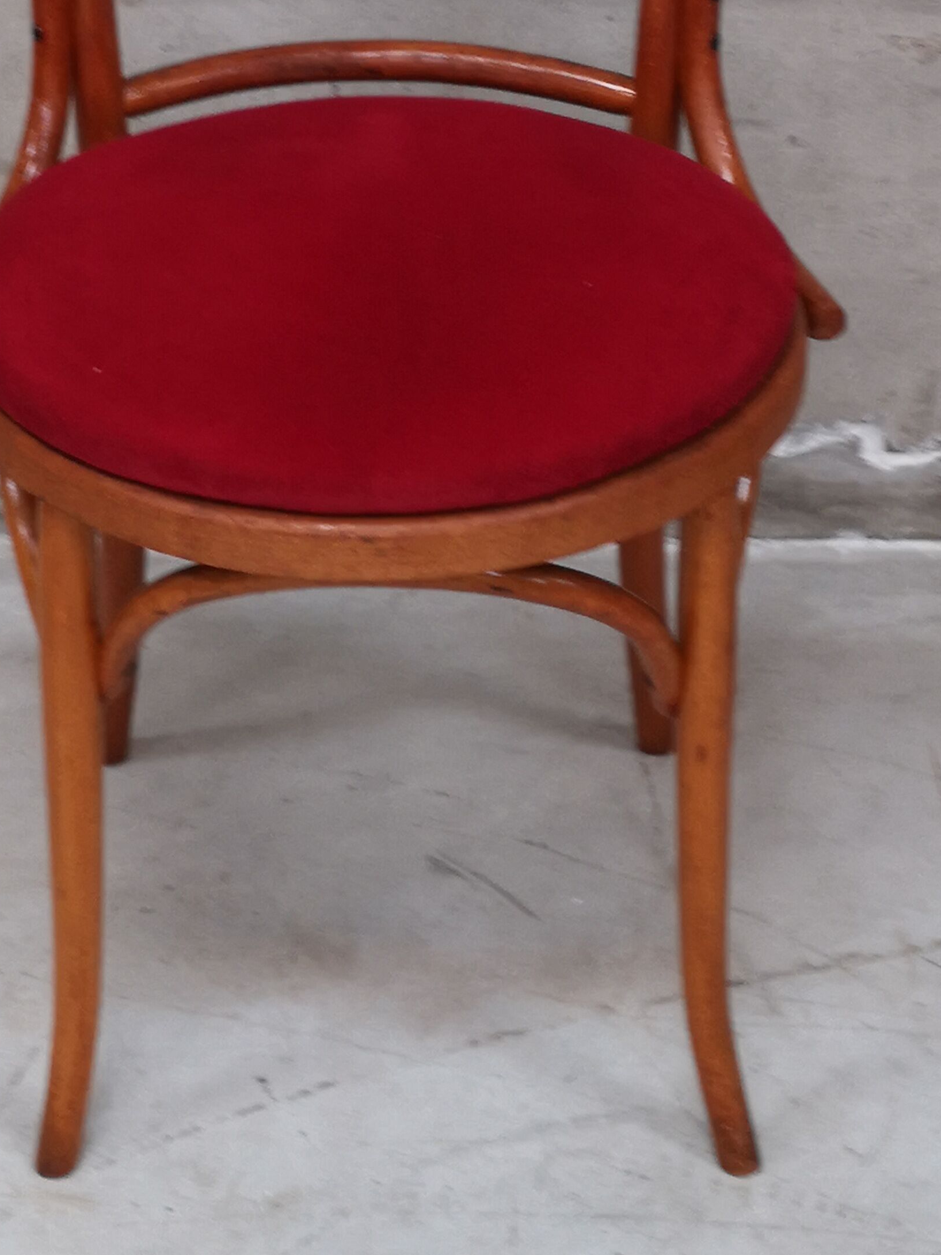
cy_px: 411
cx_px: 379
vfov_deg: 21.5
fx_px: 3298
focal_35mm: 91
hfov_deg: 16.2
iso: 64
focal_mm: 3.95
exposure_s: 1/50
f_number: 1.8
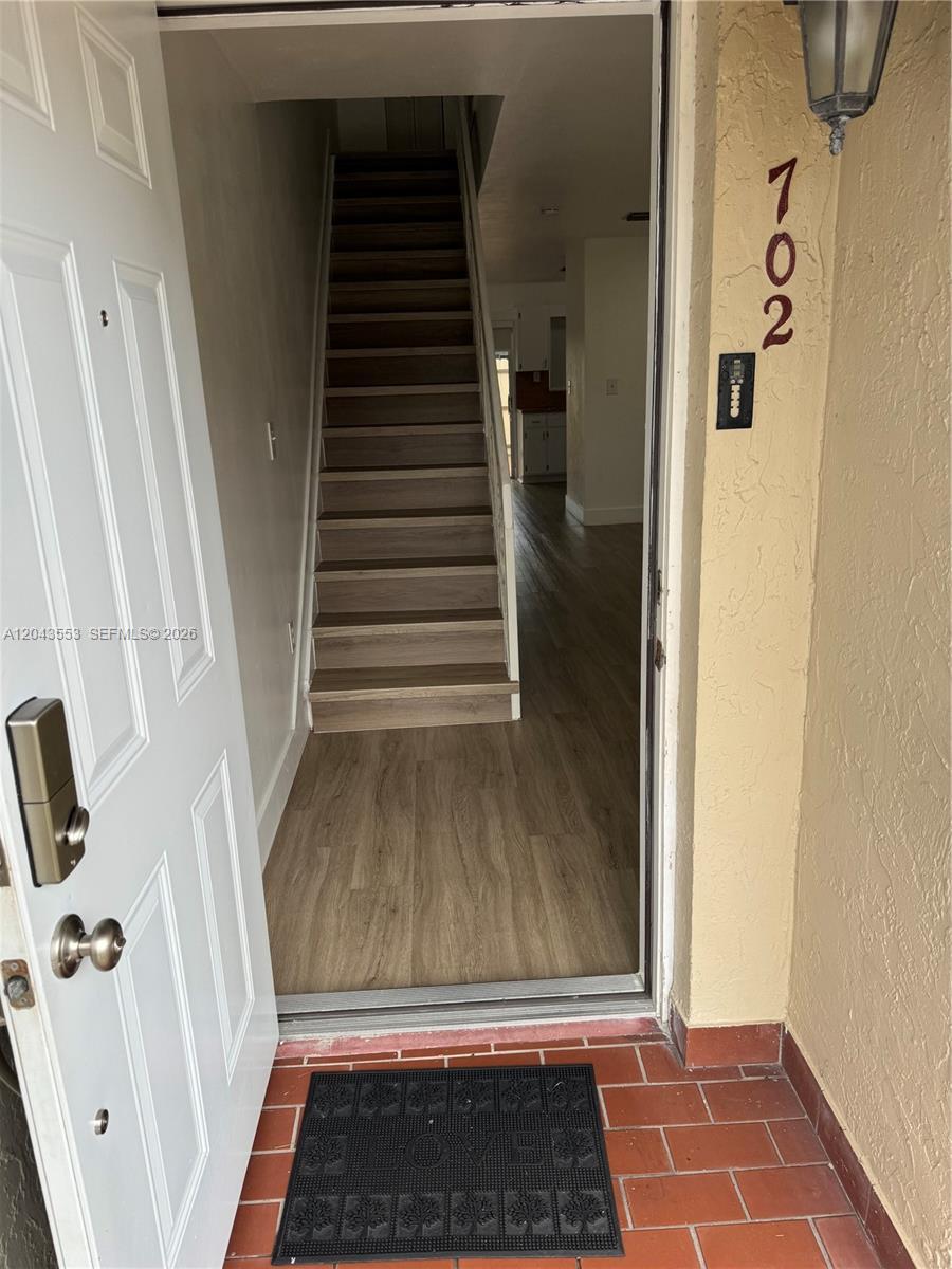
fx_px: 880
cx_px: 476
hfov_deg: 56.8
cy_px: 634
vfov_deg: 71.6
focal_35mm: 24
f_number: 1.78
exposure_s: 1/354
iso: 80
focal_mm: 6.76
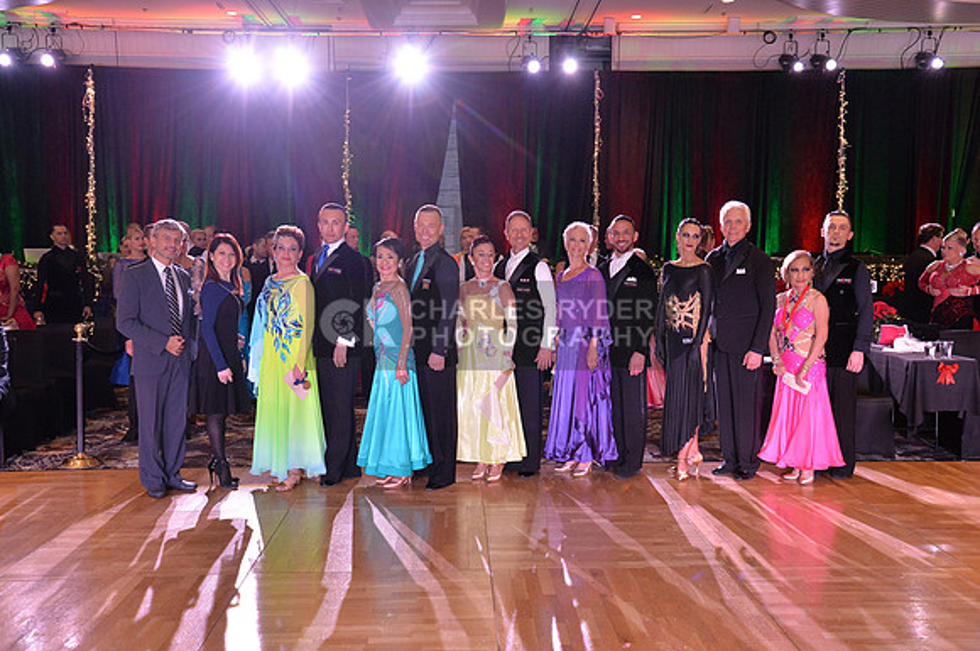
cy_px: 326
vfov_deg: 37.7
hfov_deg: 54.5
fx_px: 951
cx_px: 490
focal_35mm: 35
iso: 2500
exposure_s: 1/250
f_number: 5
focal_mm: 35
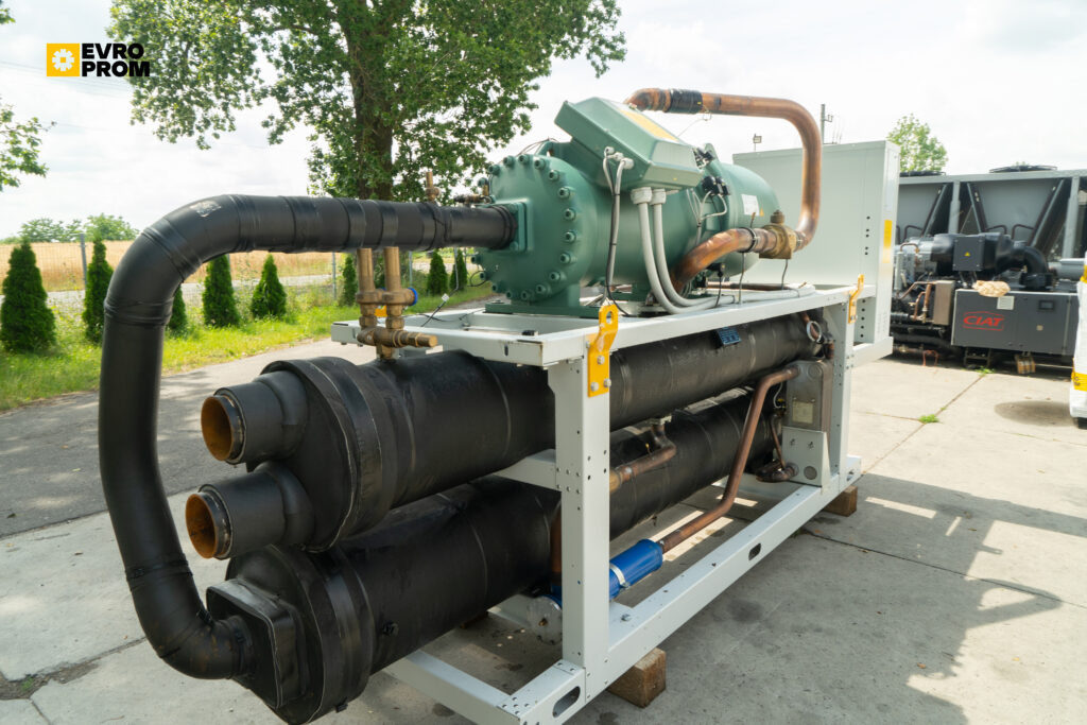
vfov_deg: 53.1
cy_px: 362
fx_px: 725
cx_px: 544
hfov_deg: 73.7
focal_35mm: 24
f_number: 10
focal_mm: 24
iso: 320
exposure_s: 1/50
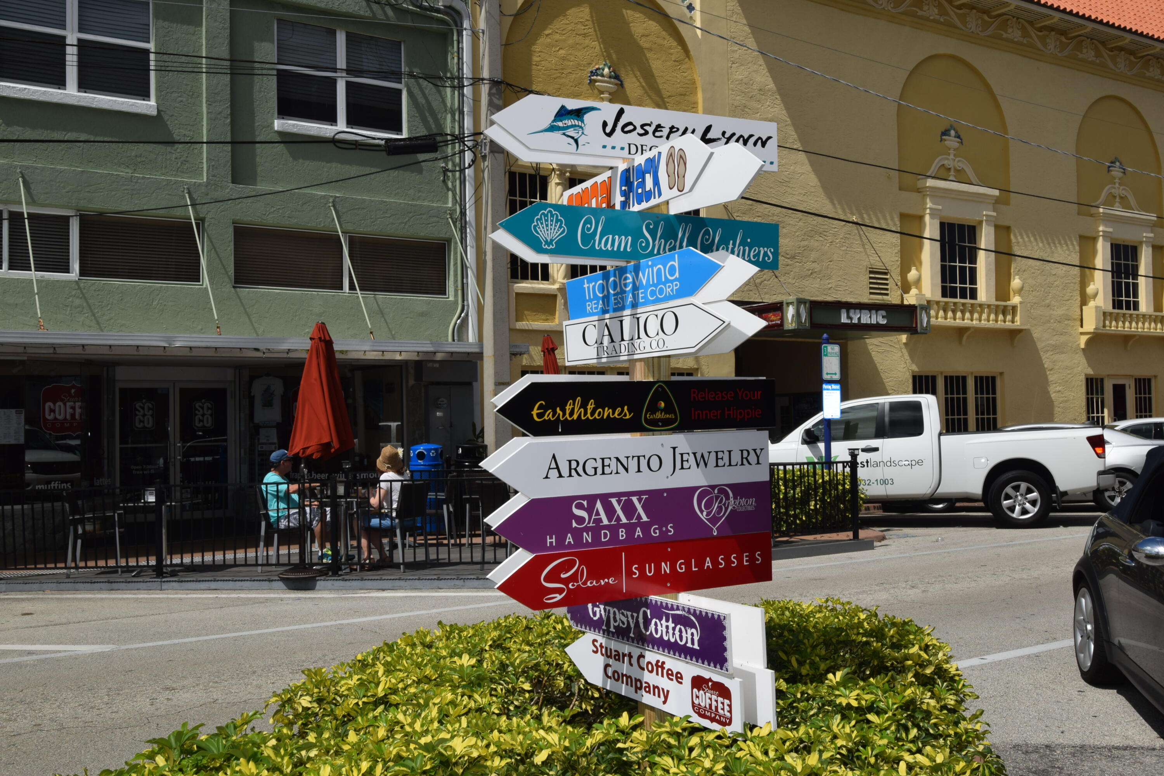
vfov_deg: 36.9
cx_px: 582
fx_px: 1164
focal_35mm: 36
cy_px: 388
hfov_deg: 53.1
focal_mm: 24
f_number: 13
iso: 100
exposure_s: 1/200
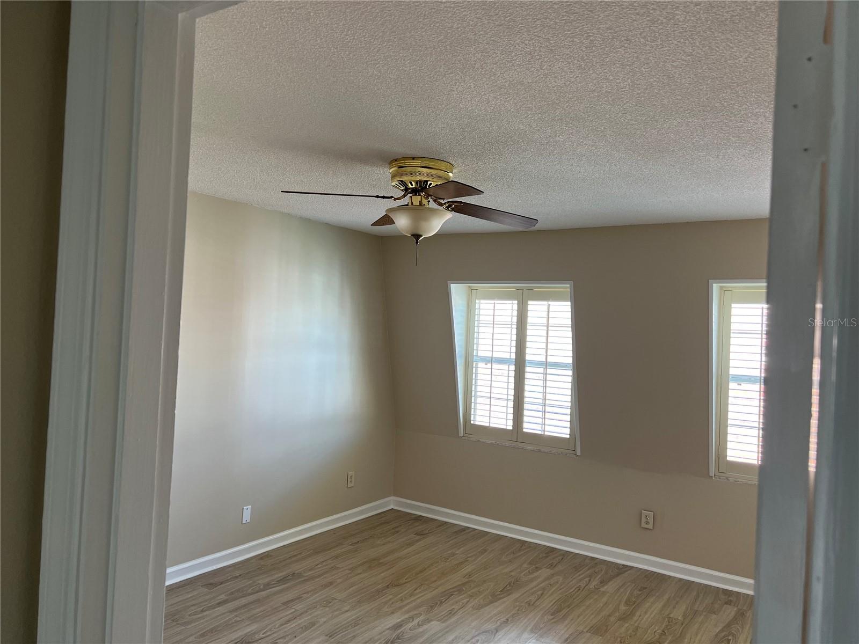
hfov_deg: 67.3
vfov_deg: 53.1
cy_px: 322
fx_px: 645
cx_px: 430
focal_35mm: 26
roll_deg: -3.0
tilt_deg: -1.0
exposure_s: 1/60
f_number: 1.5
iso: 80
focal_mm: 5.7
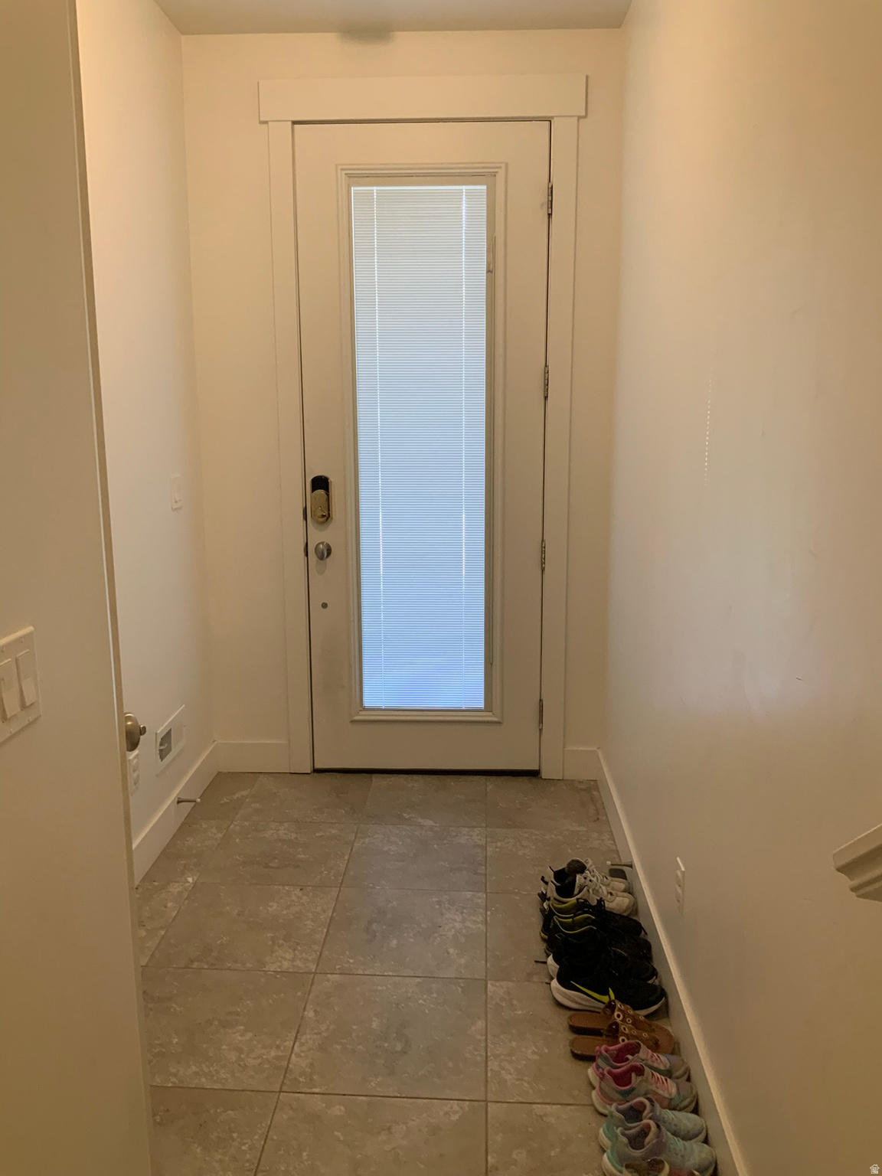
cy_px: 588
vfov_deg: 61.7
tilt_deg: -10.2
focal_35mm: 29
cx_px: 441
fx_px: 985
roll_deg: +0.4
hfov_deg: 48.2
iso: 100
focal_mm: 3
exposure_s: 1/60
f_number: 1.8
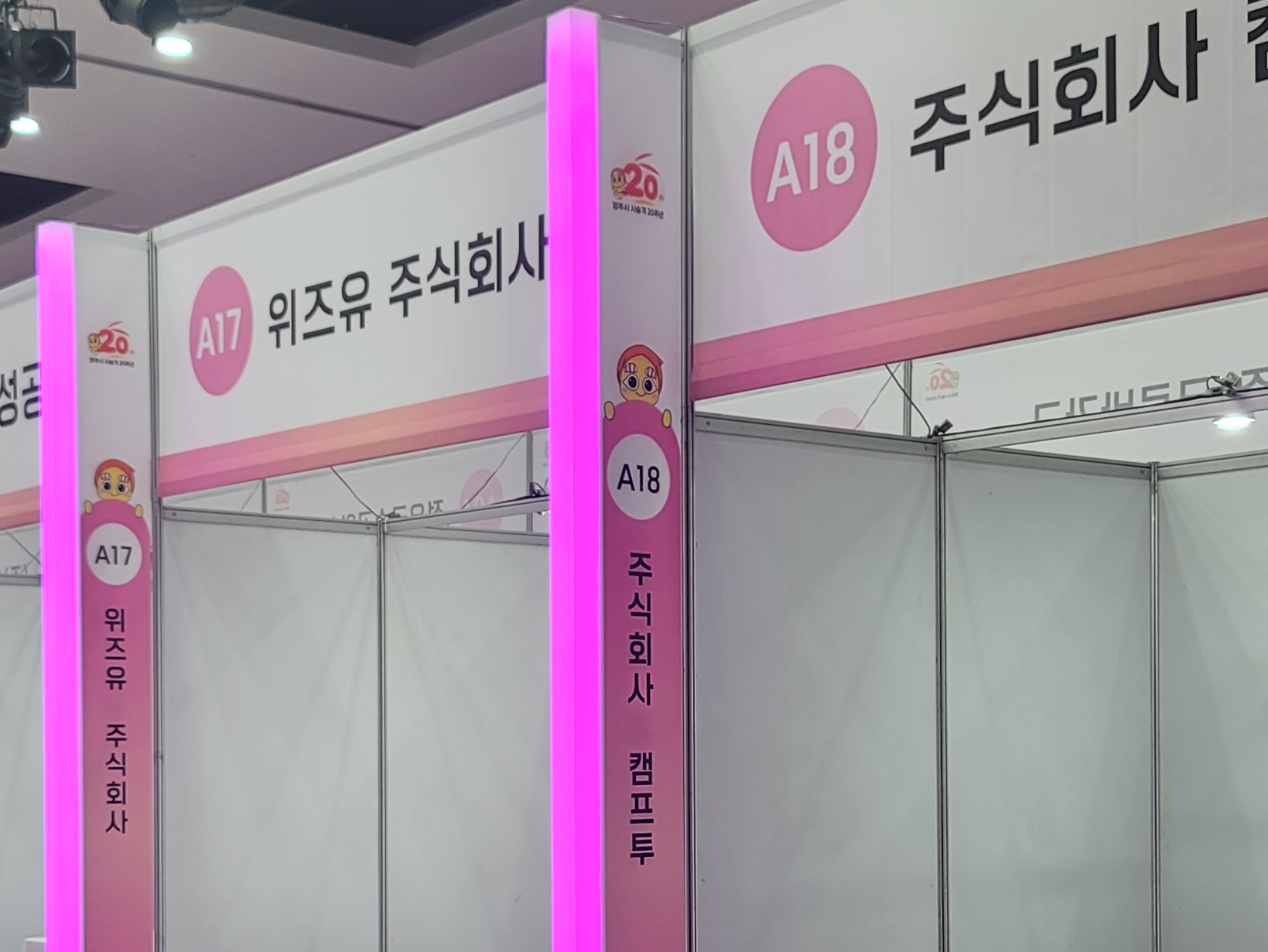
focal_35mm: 61
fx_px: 2235
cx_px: 512
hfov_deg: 31.6
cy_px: 810
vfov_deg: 23.5
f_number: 1.8
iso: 80
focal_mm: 7
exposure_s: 1/120
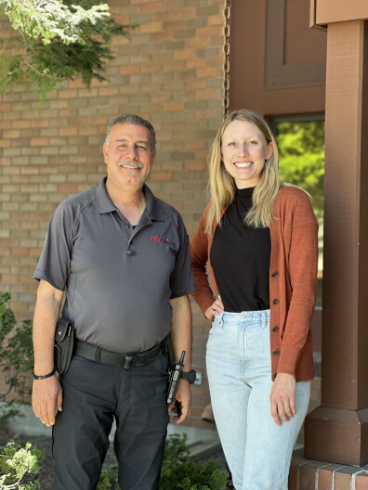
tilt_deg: -0.5
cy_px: 245
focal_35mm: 77
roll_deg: -1.2
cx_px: 184
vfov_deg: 25.3
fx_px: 1091
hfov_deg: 19.1
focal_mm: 9
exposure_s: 1/100
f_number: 2.8
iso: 250
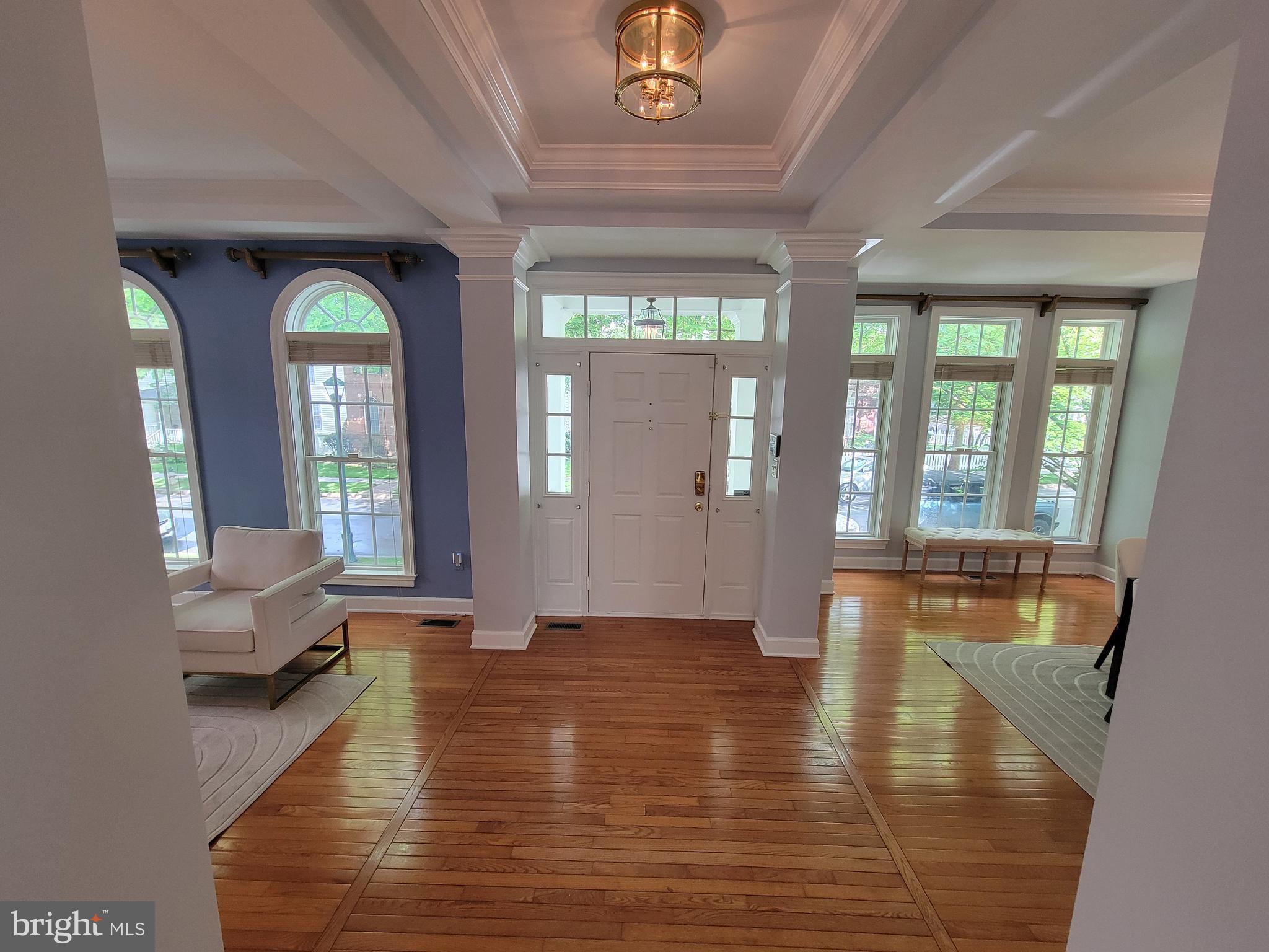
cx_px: 634
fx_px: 477
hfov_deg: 106.2
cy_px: 476
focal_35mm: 13
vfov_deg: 89.9
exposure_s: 1/60
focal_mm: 2.2
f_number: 2.2
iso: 200
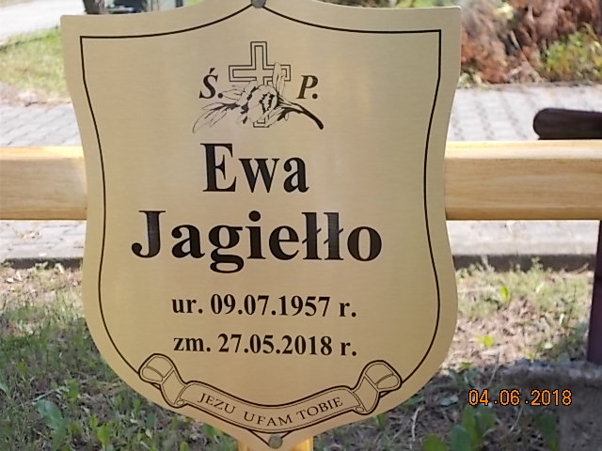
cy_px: 226
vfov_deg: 25.2
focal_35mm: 58
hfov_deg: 33.2
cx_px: 301
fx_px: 1009
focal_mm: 10.3
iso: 80
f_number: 4.9
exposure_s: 1/160
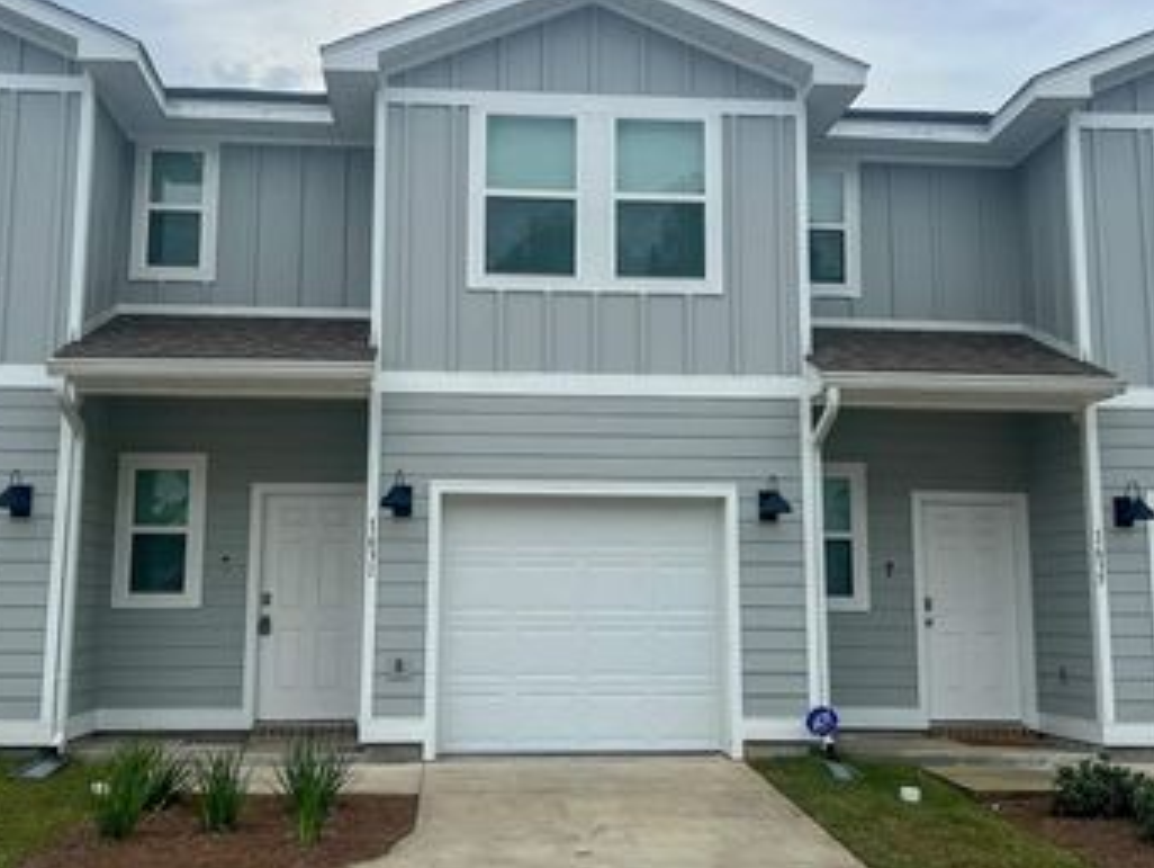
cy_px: 427
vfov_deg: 37.8
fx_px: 1268
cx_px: 550
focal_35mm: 38
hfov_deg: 48.9
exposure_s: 1/2000
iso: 50
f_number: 1.5
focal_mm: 5.7
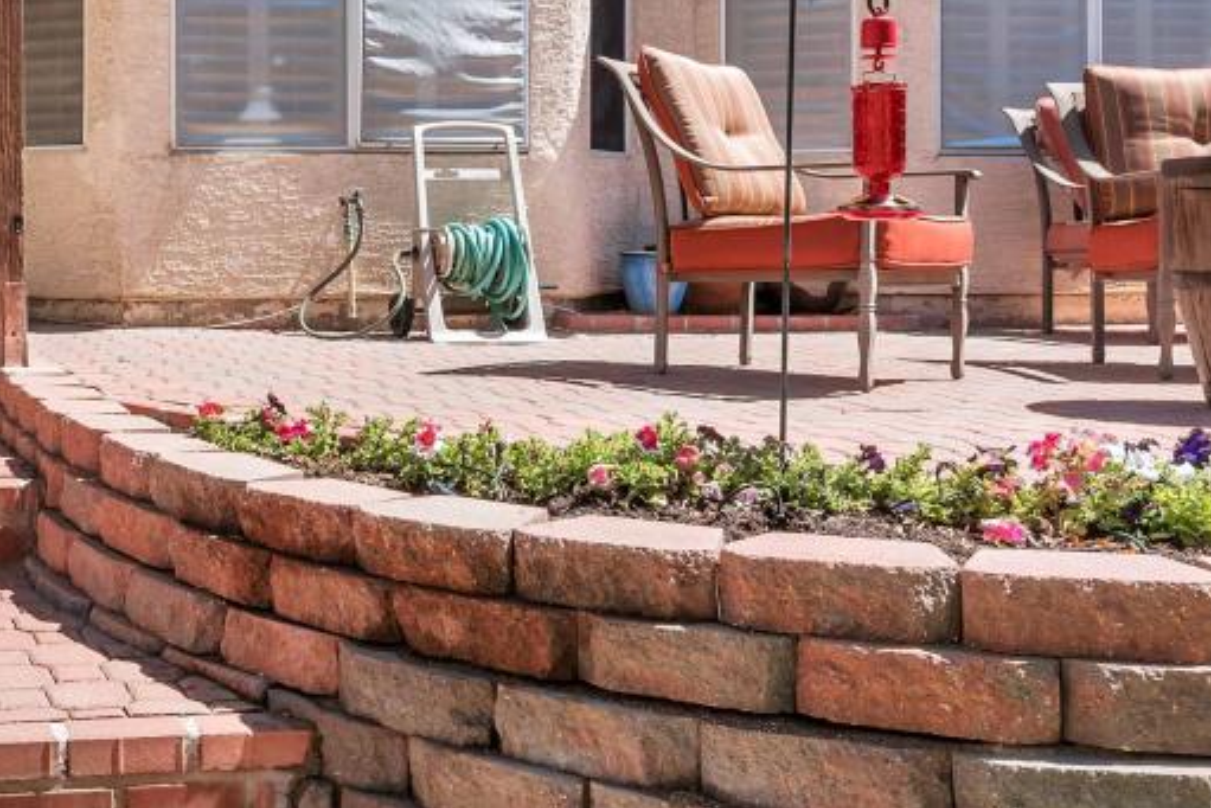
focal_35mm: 45
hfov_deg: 39.7
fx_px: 1514
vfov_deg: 29.4
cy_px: 205
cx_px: 71
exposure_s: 1/400
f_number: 10
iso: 320
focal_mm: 20
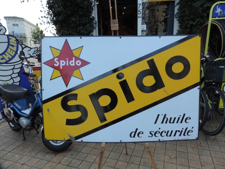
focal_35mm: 24
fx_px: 156
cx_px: 112
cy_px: 84
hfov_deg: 71.6
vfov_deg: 56.8
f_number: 3
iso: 80
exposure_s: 1/200
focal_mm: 4.3
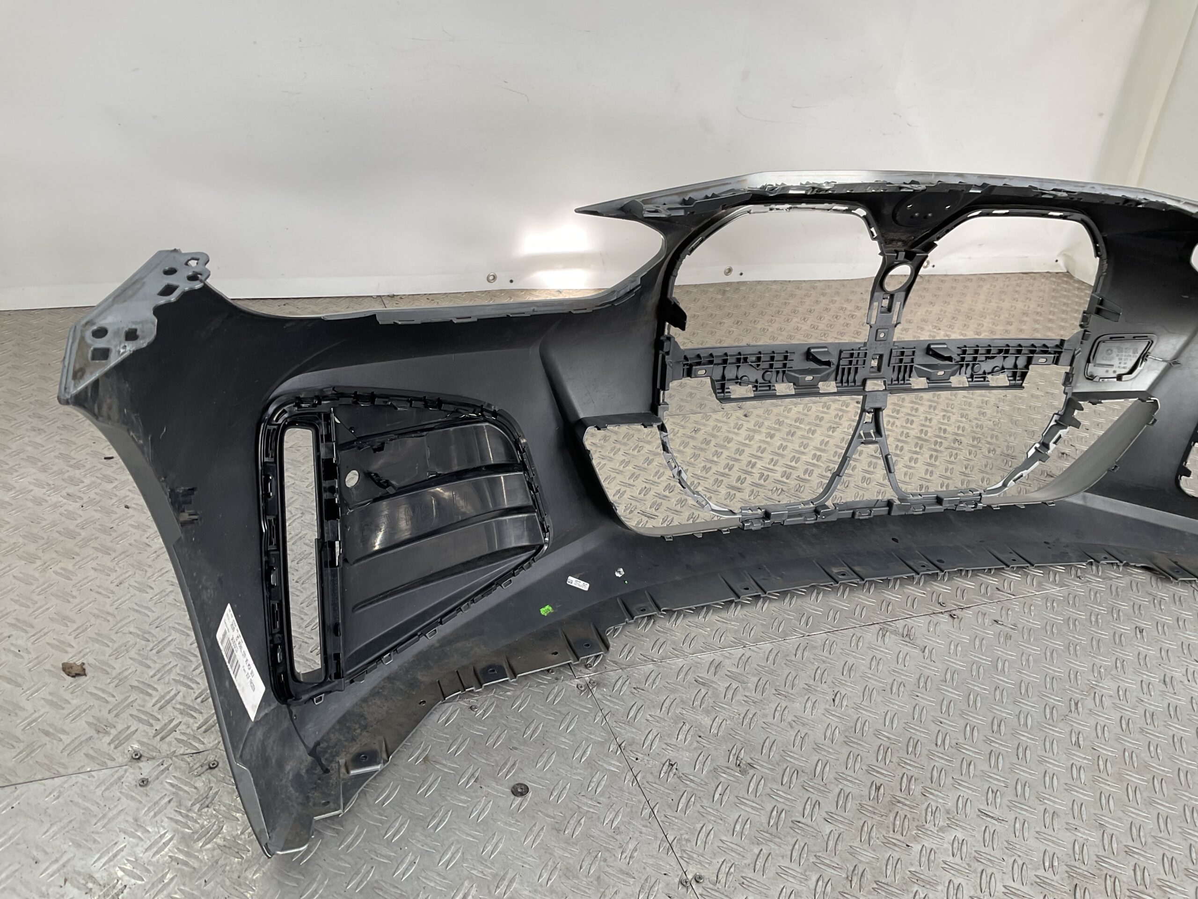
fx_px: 1004
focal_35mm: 29
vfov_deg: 48.2
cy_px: 450
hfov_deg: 61.7
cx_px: 599
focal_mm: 3
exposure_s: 1/231
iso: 16
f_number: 1.8
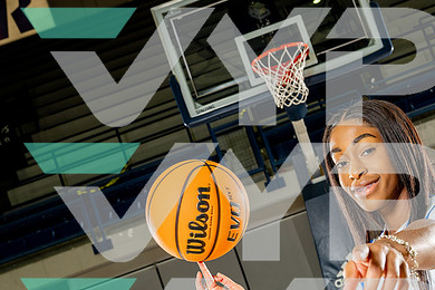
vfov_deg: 23.2
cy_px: 202
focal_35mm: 58
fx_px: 701
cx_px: 308
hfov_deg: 34.0
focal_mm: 39
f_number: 8
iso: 640
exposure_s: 1/250
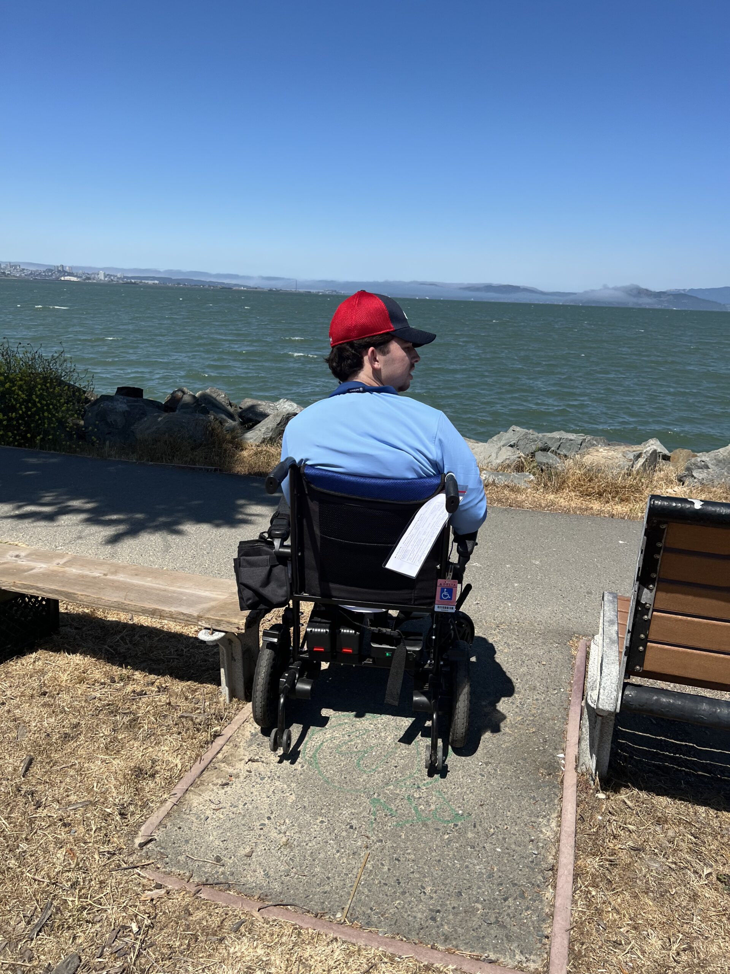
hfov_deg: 53.1
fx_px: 731
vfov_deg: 67.3
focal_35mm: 26
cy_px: 487
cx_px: 365
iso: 50
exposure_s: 1/5587
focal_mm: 5.7
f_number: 1.5
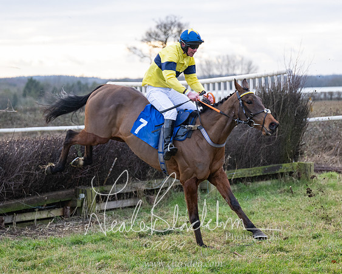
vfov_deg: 12.4
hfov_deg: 15.4
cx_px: 201
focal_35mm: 125
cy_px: 129
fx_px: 1260
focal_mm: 70
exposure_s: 1/1250
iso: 800
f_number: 2.8
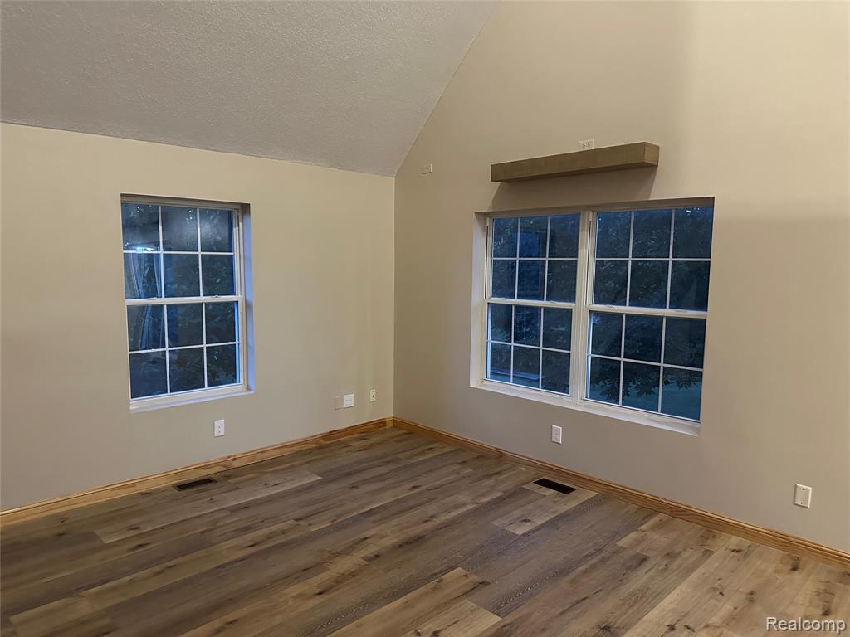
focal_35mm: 24
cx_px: 425
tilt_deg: -4.8
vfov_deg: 56.8
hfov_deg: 71.6
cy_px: 318
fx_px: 589
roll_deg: -0.7
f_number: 1.78
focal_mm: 6.86
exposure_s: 1/40
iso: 1000
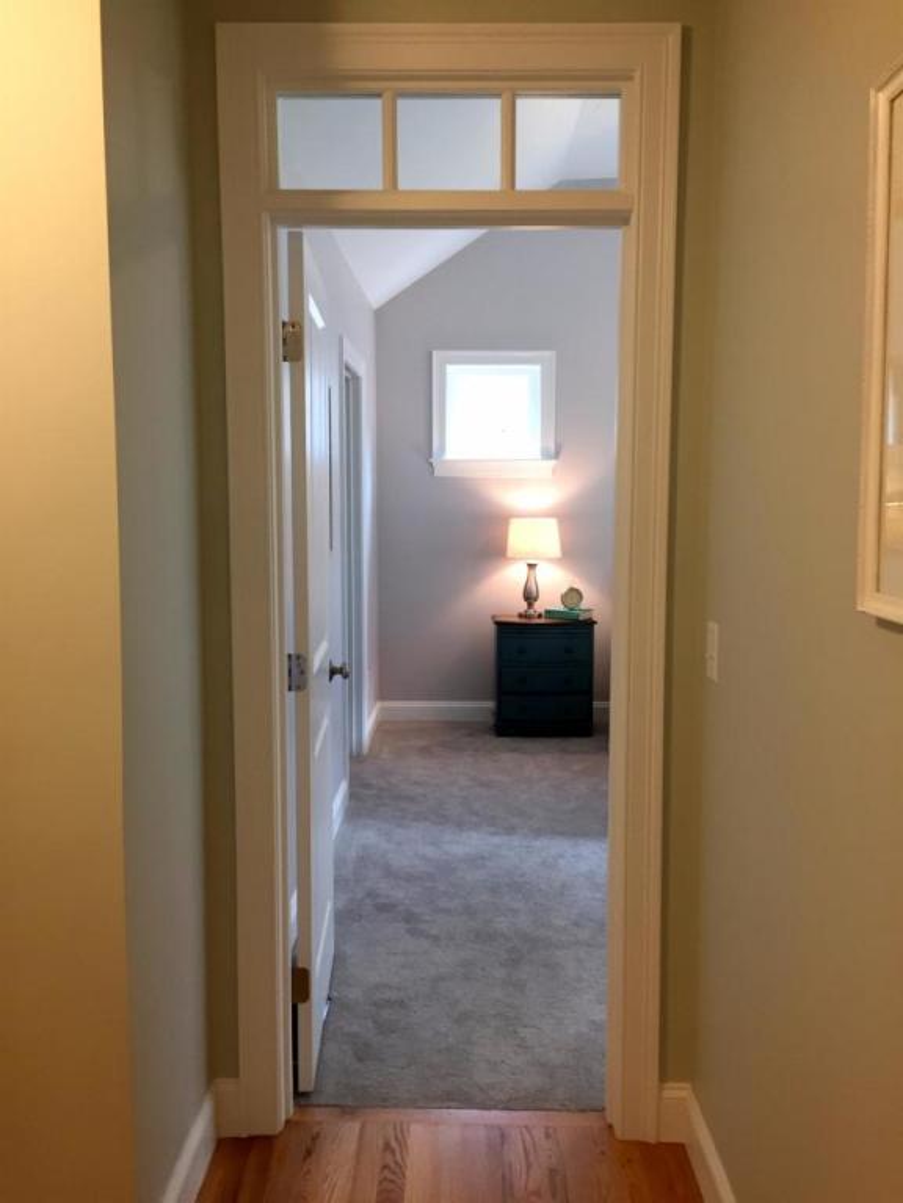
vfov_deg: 61.7
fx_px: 1009
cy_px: 602
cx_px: 452
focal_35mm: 29
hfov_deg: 48.2
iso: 80
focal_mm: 4.15
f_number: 2.2
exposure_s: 1/30
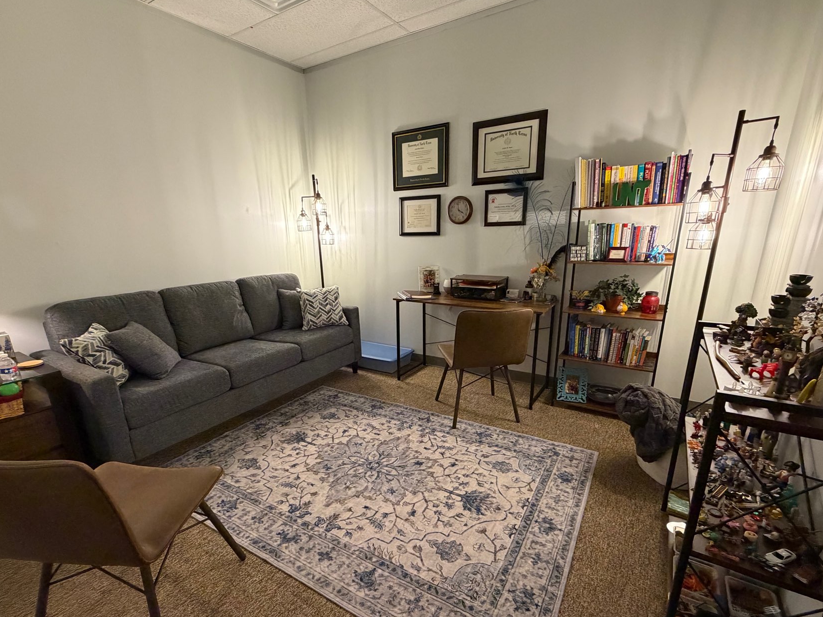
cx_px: 395
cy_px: 348
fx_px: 404
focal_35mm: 17
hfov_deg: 91.0
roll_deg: +1.4
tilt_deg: -16.6
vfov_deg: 74.4
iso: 400
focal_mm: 2.22
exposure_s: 1/60
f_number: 2.2
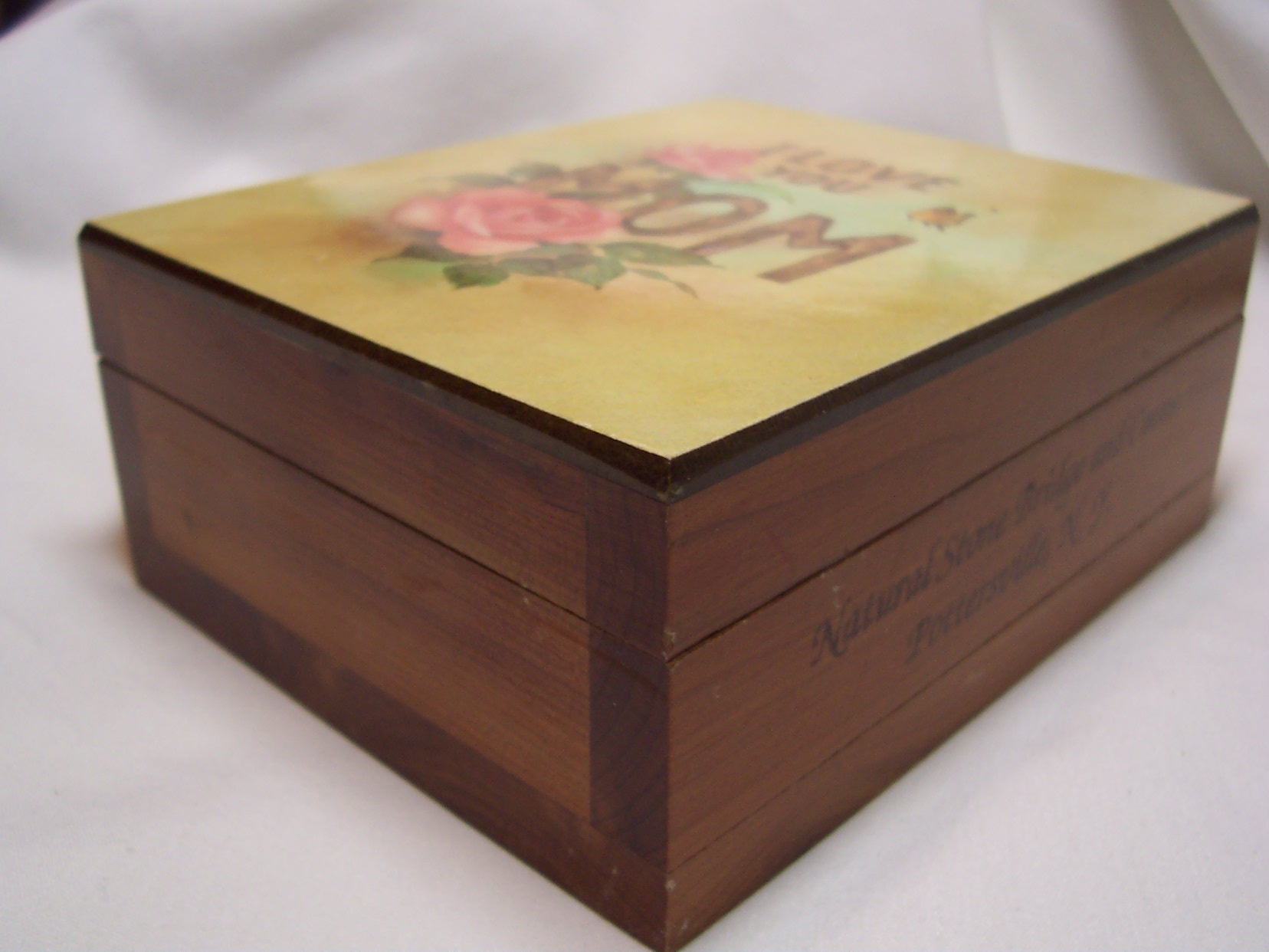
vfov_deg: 38.7
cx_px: 634
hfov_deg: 50.1
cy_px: 476
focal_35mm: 37
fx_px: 1356
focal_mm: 5.6
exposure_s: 1/30
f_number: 2.8
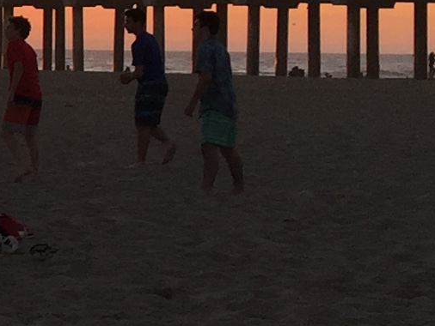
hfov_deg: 9.4
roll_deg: -0.8
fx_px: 2351
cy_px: 45
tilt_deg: +0.3
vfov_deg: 7.9
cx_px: -608
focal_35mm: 187
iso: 32
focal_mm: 4.15
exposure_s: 1/363
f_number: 2.2
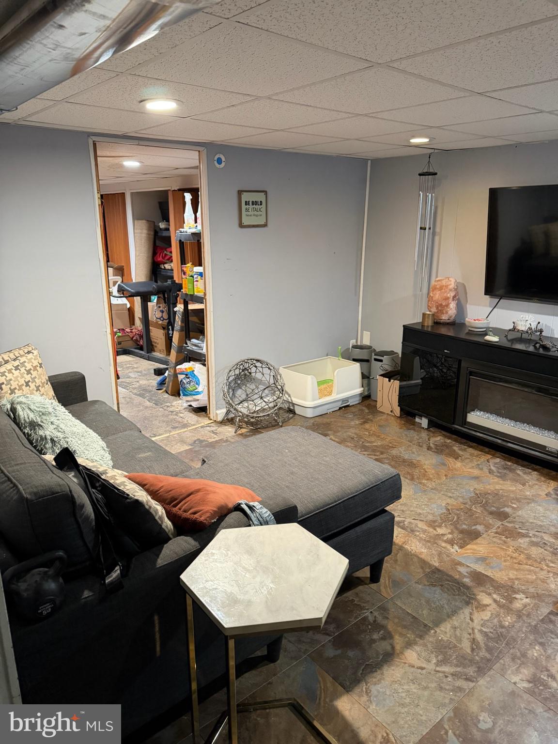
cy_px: 372
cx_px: 279
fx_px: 516
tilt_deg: -13.6
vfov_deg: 71.6
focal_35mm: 24
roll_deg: +0.4
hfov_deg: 56.8
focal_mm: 6.76
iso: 640
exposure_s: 1/60
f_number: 1.78
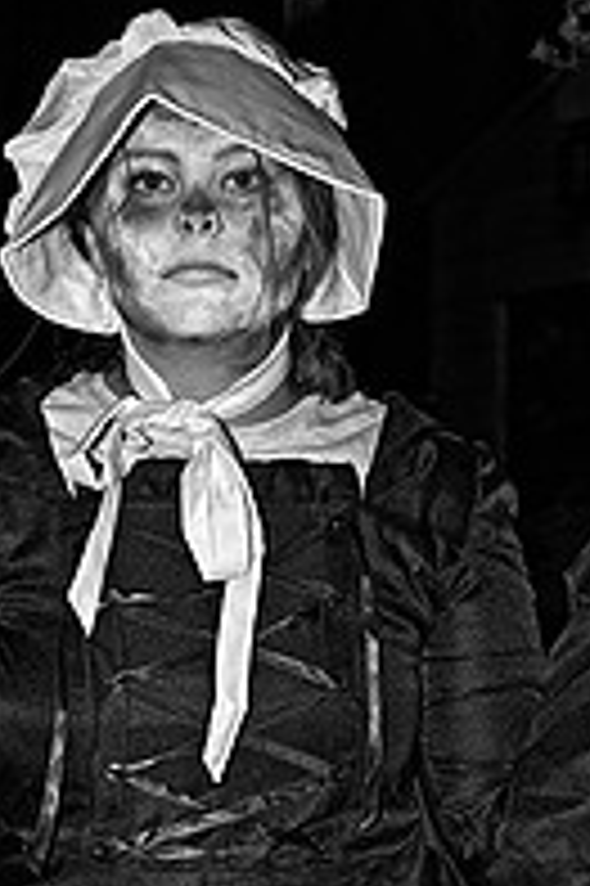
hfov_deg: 13.0
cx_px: 194
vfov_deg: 19.1
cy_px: 801
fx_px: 2586
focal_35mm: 105
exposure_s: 1/60
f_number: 5.6
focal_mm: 46
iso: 400
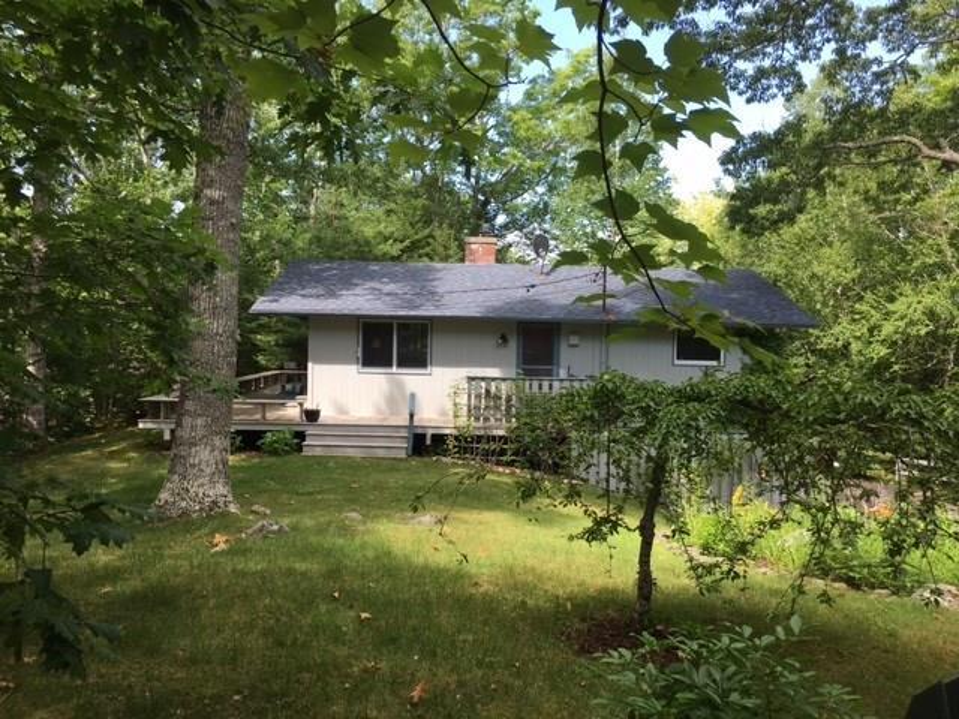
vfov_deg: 48.2
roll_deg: -2.1
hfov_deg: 61.7
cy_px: 360
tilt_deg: -2.0
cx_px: 480
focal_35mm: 29
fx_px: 803
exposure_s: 1/309
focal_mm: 4.15
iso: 25
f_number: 2.2
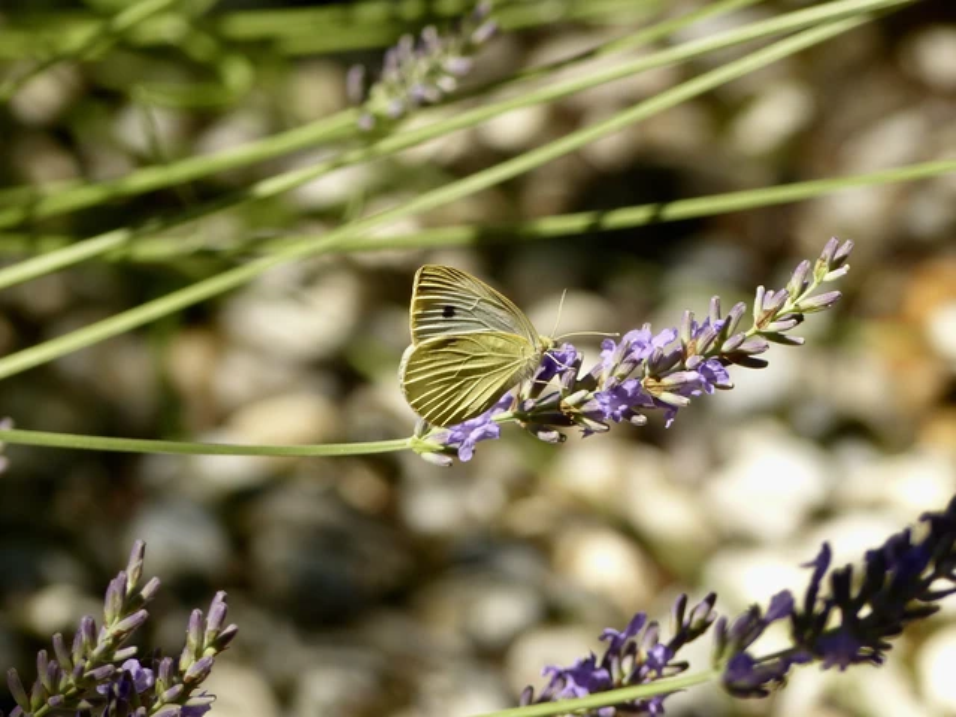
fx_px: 16570
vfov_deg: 2.5
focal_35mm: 600
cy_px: 358
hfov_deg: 3.3
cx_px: 478
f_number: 4
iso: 100
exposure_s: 1/640
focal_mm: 108
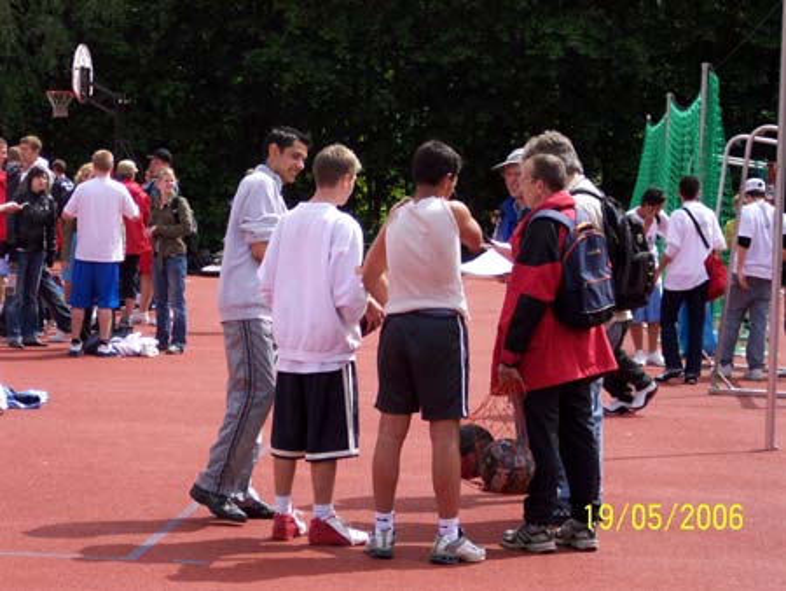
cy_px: 296
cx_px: 393
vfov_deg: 13.0
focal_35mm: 114
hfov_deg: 17.3
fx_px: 2590
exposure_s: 1/500
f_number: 4.8
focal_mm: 24
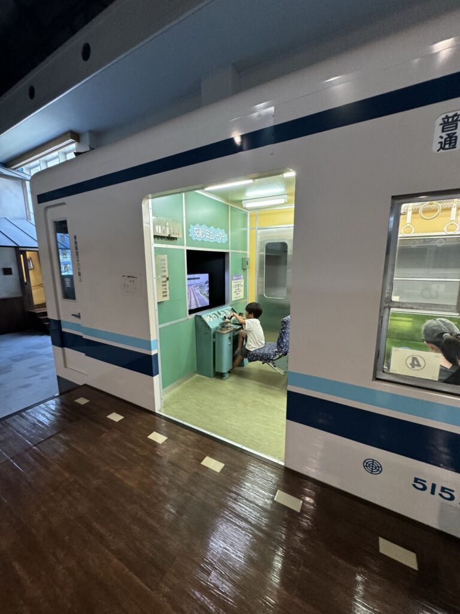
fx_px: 248
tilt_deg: -11.2
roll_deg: -2.2
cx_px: 230
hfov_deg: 85.7
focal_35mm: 14
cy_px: 307
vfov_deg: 102.1
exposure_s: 1/50
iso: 250
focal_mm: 2.22
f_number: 2.2
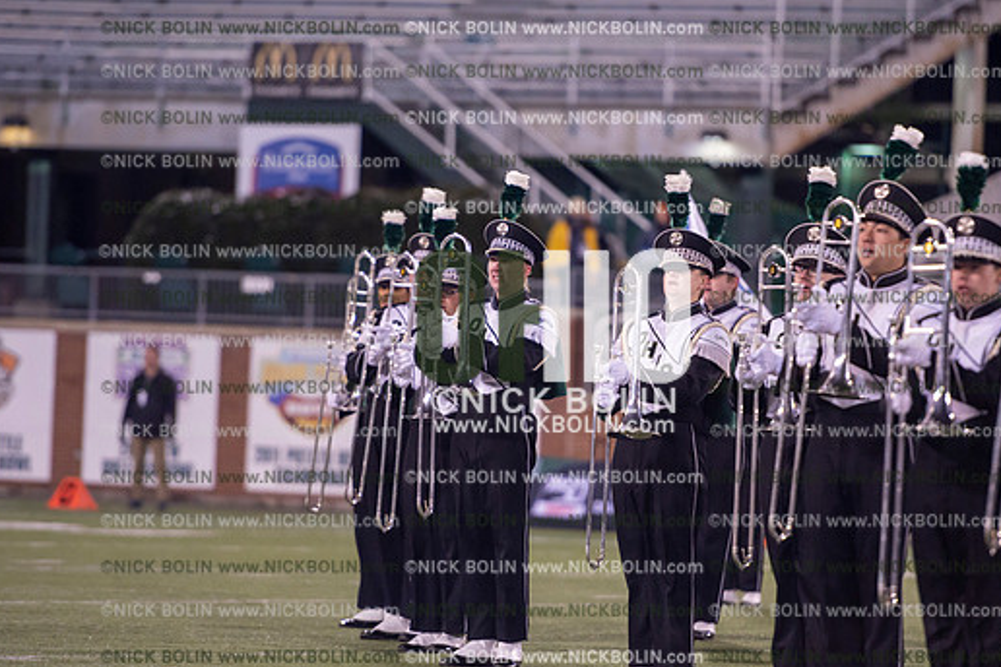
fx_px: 6256
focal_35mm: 225
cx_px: 553
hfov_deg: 9.1
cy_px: 342
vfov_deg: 6.1
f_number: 2.8
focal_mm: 200
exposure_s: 1/1250
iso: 2500
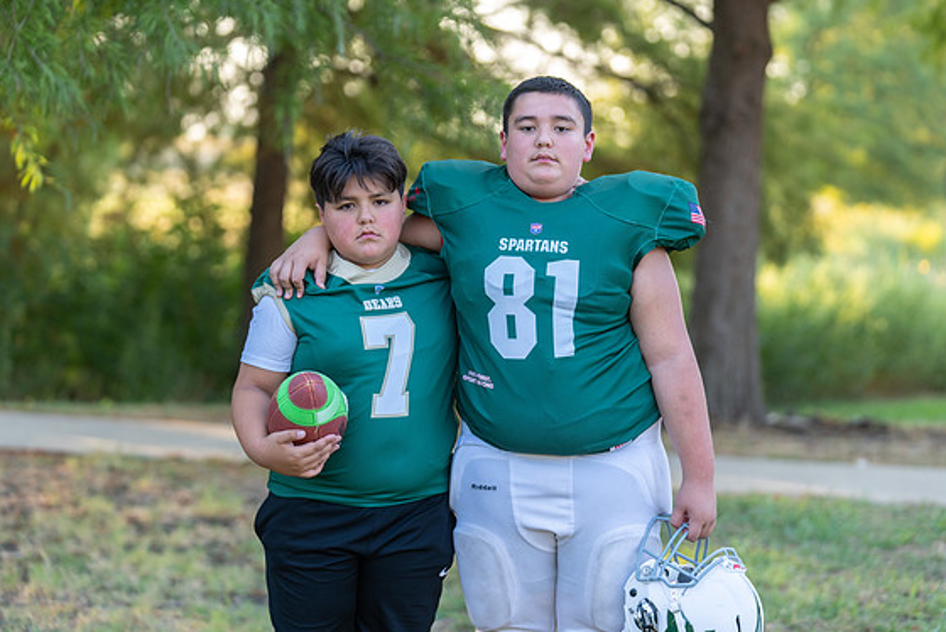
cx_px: 493
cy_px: 302
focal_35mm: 107
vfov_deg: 12.8
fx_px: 2813
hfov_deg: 19.1
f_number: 2.8
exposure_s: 1/320
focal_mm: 96
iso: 250
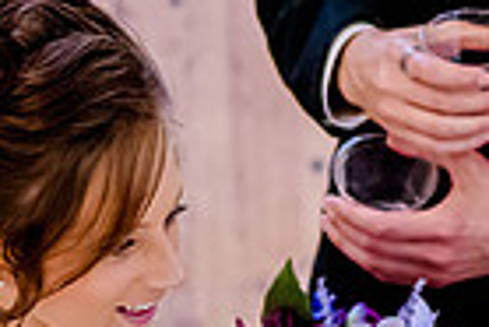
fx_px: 5942
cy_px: 420
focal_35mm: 437
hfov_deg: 4.7
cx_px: 246
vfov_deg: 3.1
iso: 2000
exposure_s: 1/400
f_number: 3.5
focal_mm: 105
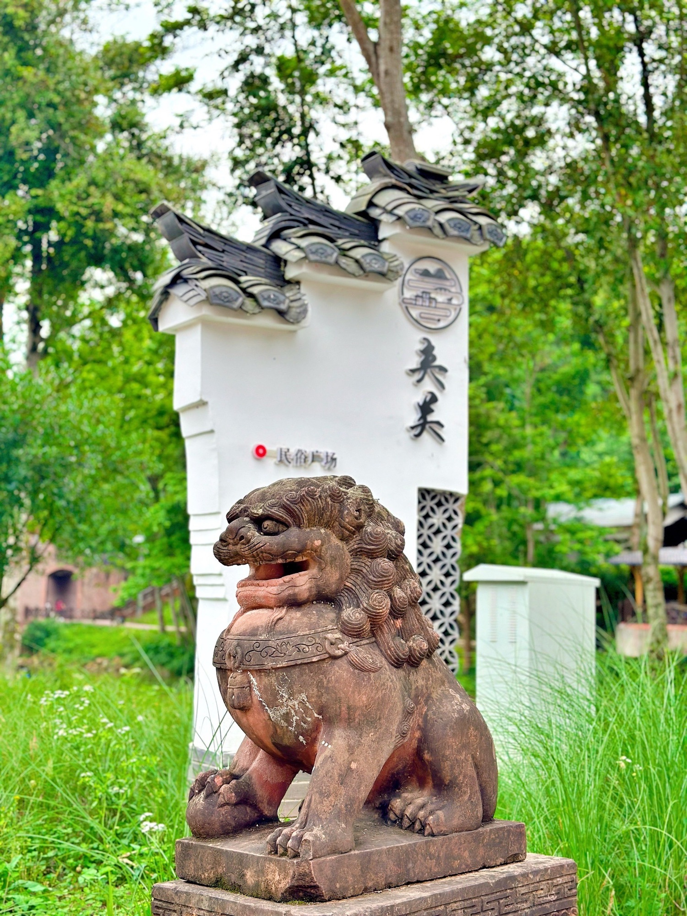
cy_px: 458
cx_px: 344
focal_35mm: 48
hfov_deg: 30.3
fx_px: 1270
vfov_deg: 39.7
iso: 80
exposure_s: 1/872
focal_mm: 6.86
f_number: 1.78
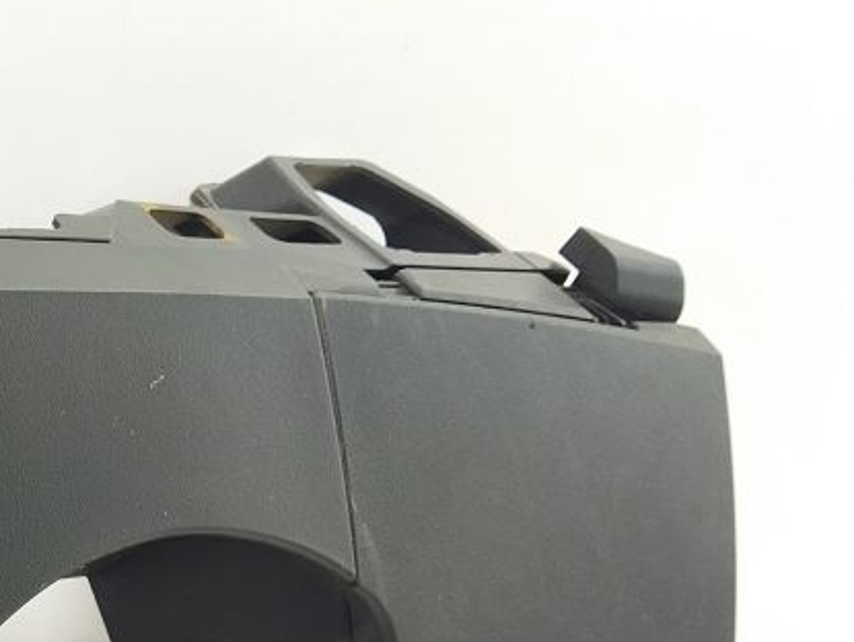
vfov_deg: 18.4
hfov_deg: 24.0
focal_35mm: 78
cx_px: 27
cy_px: 665
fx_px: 1926
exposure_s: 1/50
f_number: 1.79
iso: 100
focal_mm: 4.71
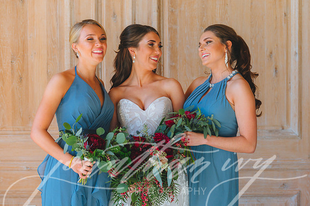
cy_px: 103
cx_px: 166
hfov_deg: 22.4
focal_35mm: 91
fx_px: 783
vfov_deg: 15.0
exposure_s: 1/250
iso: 640
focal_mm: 85
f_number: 2.8
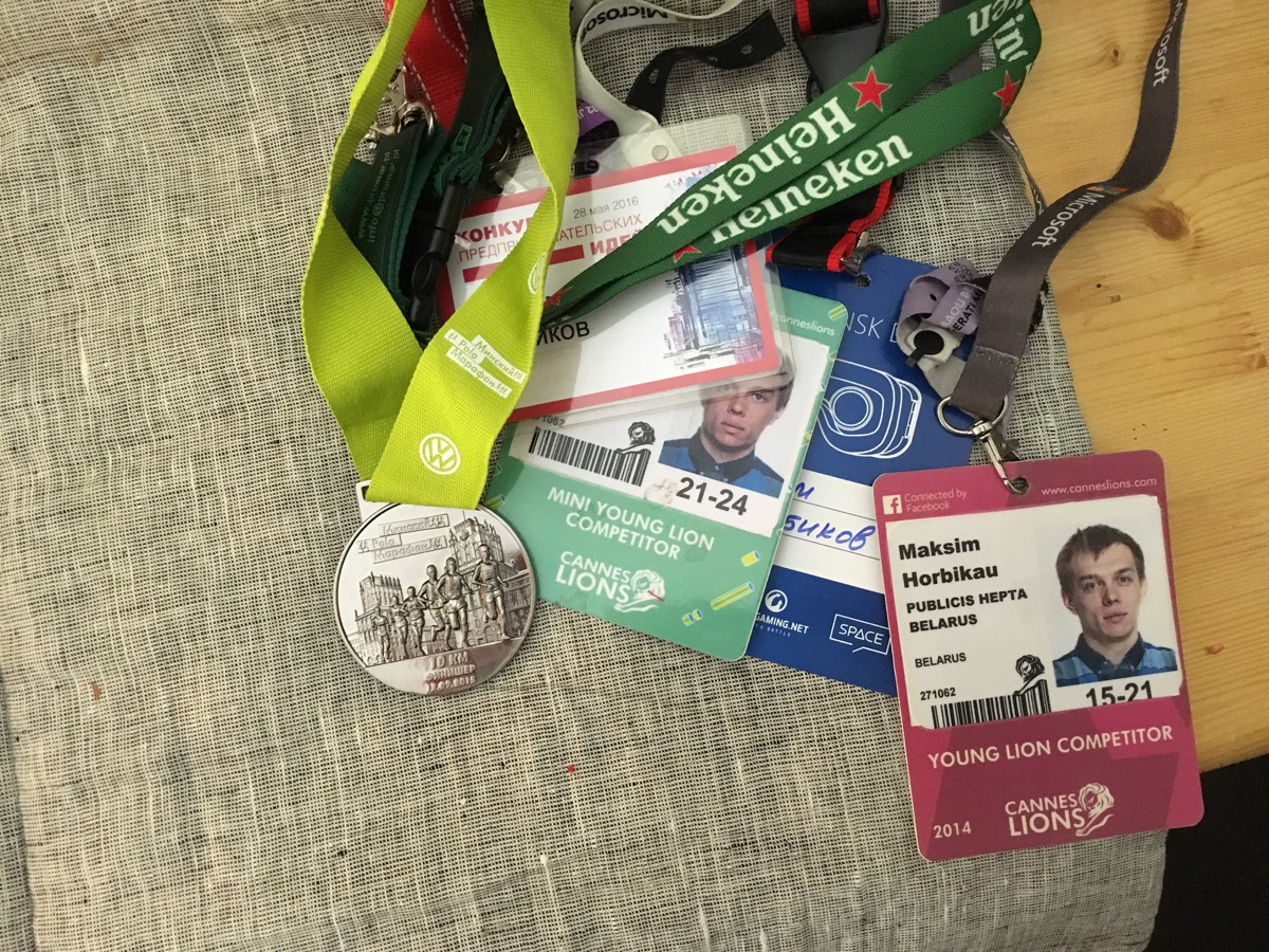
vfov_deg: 48.2
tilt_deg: -82.5
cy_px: 476
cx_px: 634
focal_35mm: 29
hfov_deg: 61.7
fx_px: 1063
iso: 320
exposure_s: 1/17
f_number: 2.2
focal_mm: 4.15
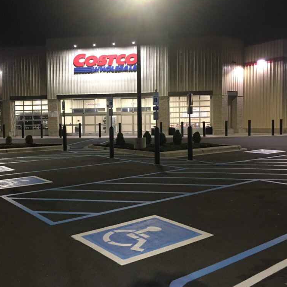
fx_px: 328
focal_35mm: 35
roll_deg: +0.0
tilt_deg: -2.4
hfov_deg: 46.9
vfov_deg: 47.2
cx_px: 112
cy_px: 142
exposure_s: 1/10
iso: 80
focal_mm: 4.15
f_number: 2.2
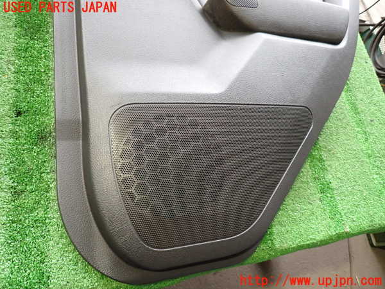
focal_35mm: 25
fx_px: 278
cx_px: 192
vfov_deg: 54.9
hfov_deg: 69.4
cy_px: 144
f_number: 2
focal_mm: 4.5
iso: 320
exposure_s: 1/30
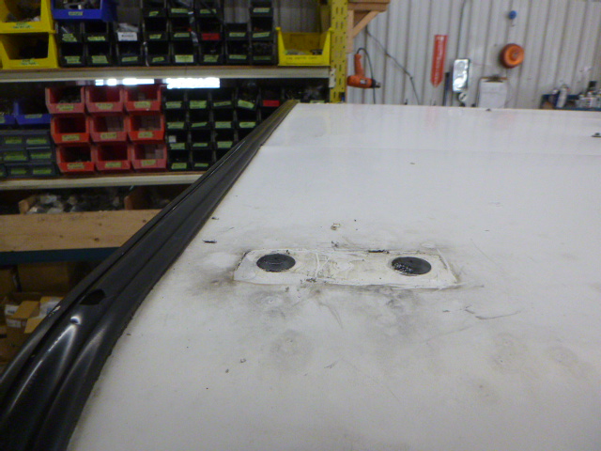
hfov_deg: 69.4
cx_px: 300
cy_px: 226
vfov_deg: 54.9
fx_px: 434
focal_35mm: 25
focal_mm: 4.5
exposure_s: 1/80
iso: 400
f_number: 3.9
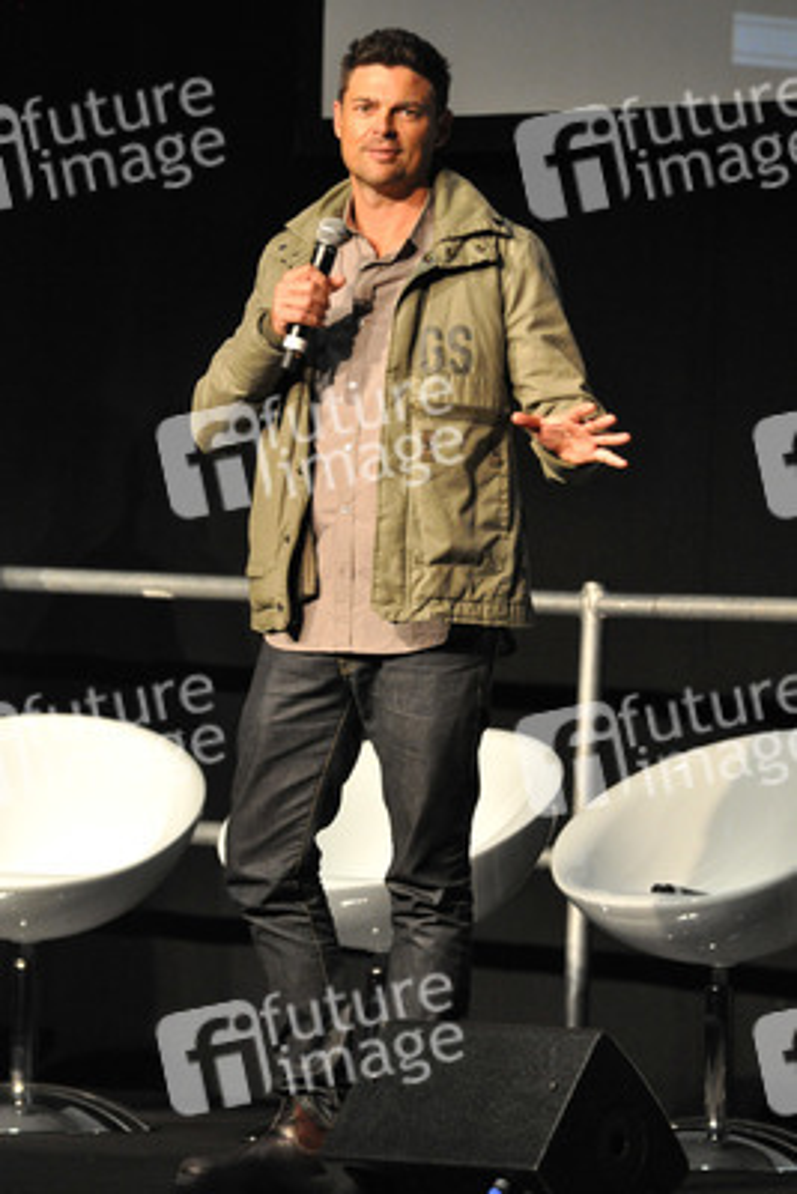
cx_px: 398
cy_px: 597
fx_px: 9207
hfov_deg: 5.0
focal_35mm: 278
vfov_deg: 7.4
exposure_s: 1/160
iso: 2000
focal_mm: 185
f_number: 5.6
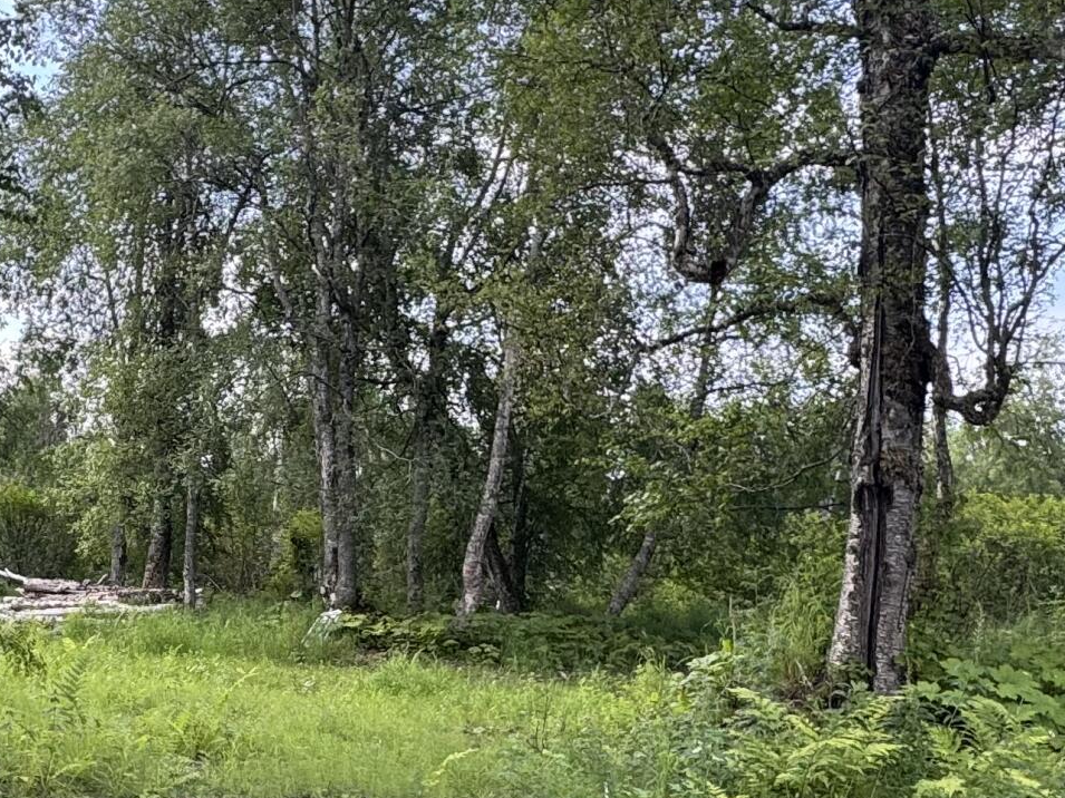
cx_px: 258
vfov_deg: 32.6
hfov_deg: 41.6
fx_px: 1354
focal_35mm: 44
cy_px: 526
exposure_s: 1/165
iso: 40
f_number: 2.2
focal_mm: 2.22
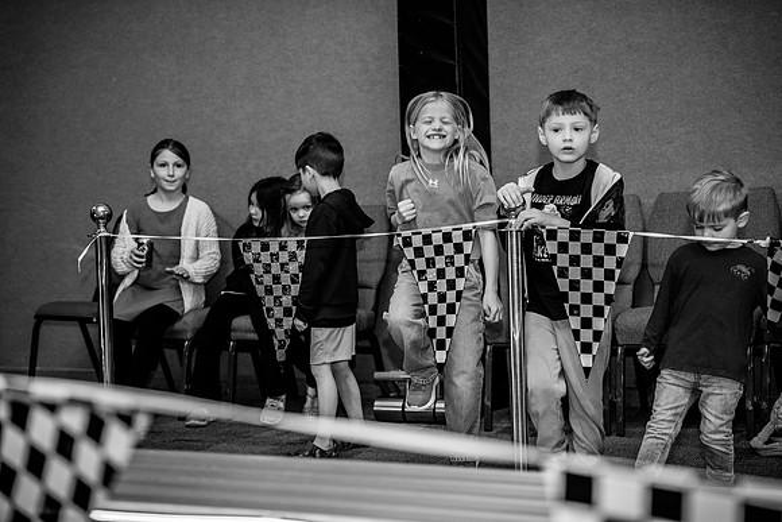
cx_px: 391
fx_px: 1521
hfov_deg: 28.8
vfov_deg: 19.5
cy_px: 261
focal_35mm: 70
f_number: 3.2
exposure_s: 1/250
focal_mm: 70
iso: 800
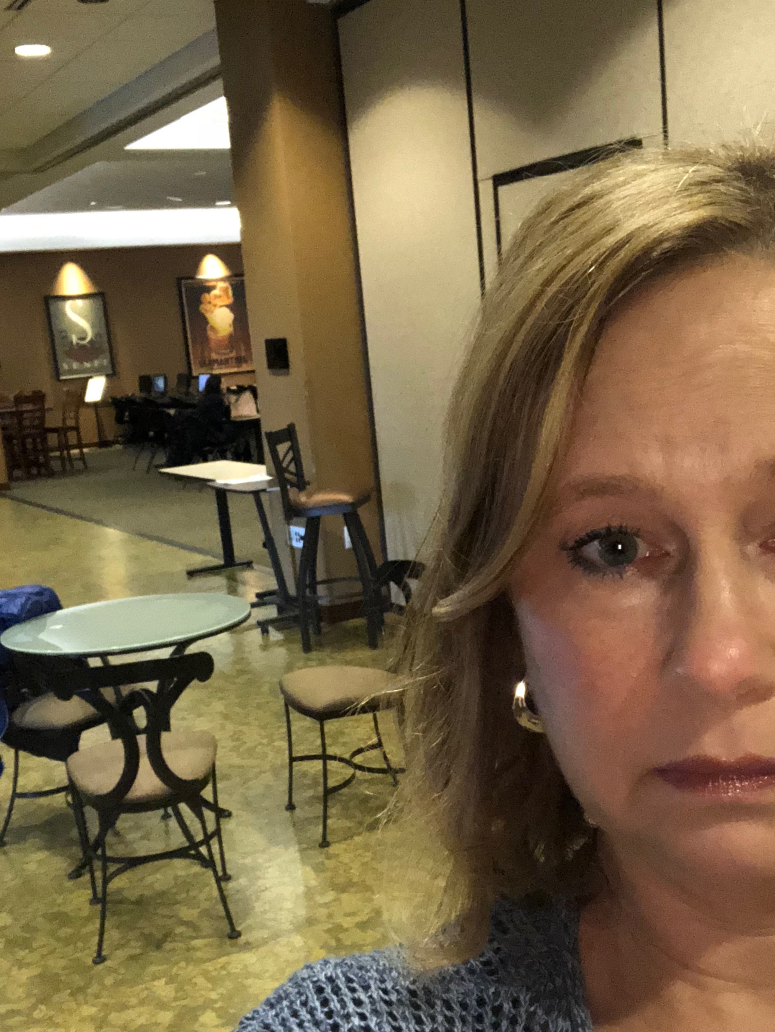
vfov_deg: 43.8
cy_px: 573
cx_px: 410
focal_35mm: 43
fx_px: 1282
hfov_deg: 33.6
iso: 500
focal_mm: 2.87
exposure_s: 1/24
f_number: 2.2
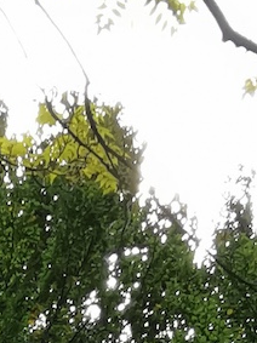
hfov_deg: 9.3
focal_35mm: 154
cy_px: 724
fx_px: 1526
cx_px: -159
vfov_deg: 11.4
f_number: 2.2
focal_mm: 2.26
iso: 50
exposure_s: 1/411
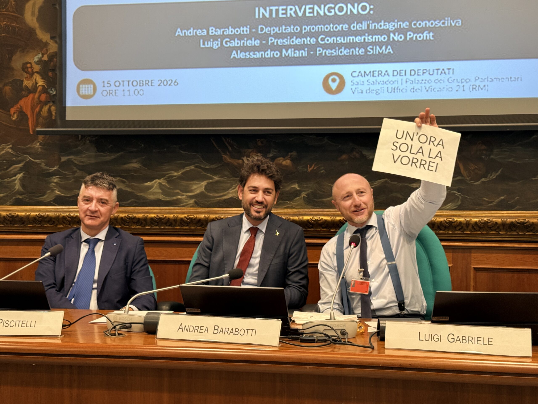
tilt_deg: +0.6
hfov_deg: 39.7
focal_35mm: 48
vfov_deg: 30.3
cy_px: 202
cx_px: 269
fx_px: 746
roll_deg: -0.1
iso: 125
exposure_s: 1/60
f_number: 1.78
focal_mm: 6.76
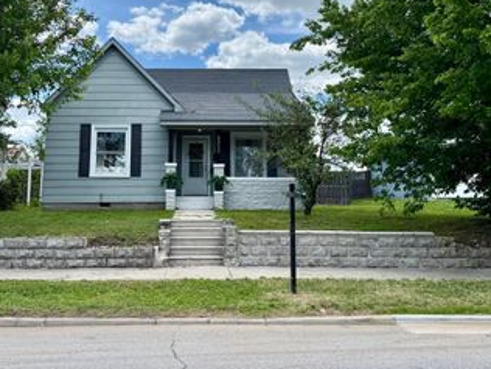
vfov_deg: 37.3
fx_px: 539
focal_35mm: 38
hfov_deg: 48.7
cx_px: 199
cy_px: 124
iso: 100
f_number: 1.78
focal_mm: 6.76
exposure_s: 1/4975
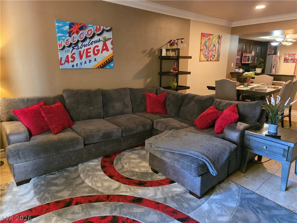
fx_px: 197
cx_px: 148
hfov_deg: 73.9
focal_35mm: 23
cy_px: 112
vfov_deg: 58.9
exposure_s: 1/120
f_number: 1.7
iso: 2500
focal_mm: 6.3
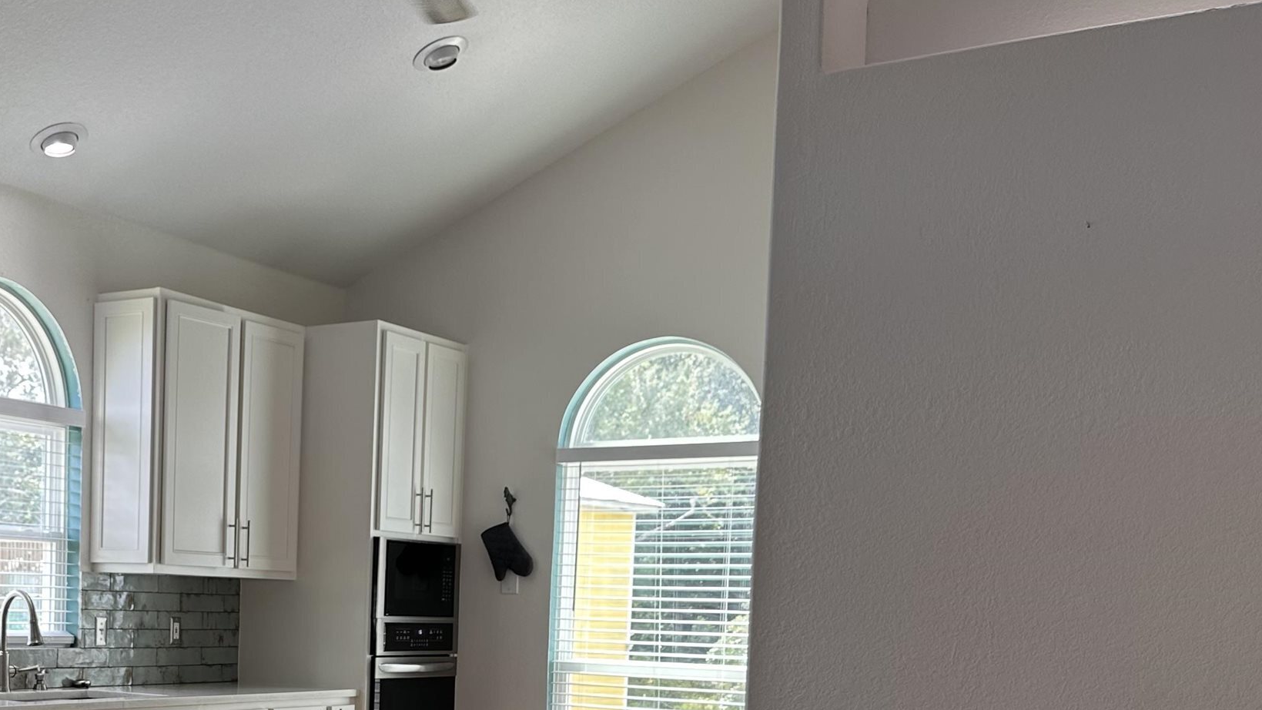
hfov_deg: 40.4
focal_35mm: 49
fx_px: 1640
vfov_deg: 23.6
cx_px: 256
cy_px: 675
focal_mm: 6.86
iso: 64
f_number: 1.78
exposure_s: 1/120
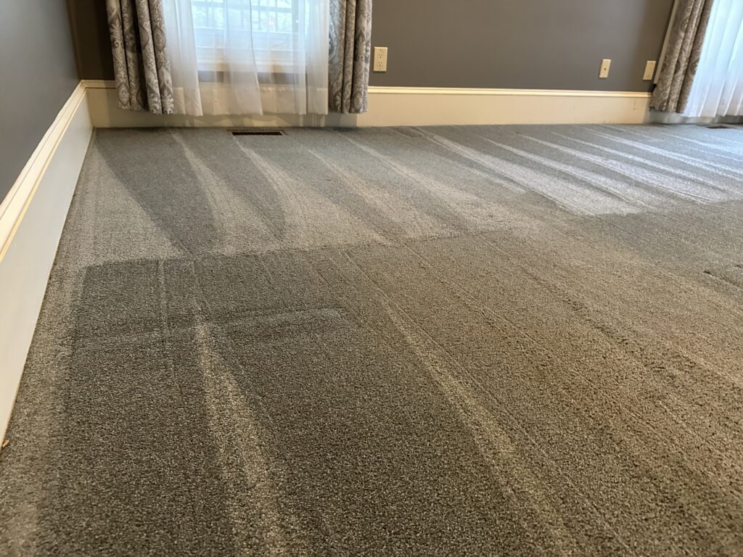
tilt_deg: -25.2
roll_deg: -3.6
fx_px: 515
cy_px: 278
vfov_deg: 56.8
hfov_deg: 71.6
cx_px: 372
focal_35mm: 24
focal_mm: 6.86
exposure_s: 1/51
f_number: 1.78
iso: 1000
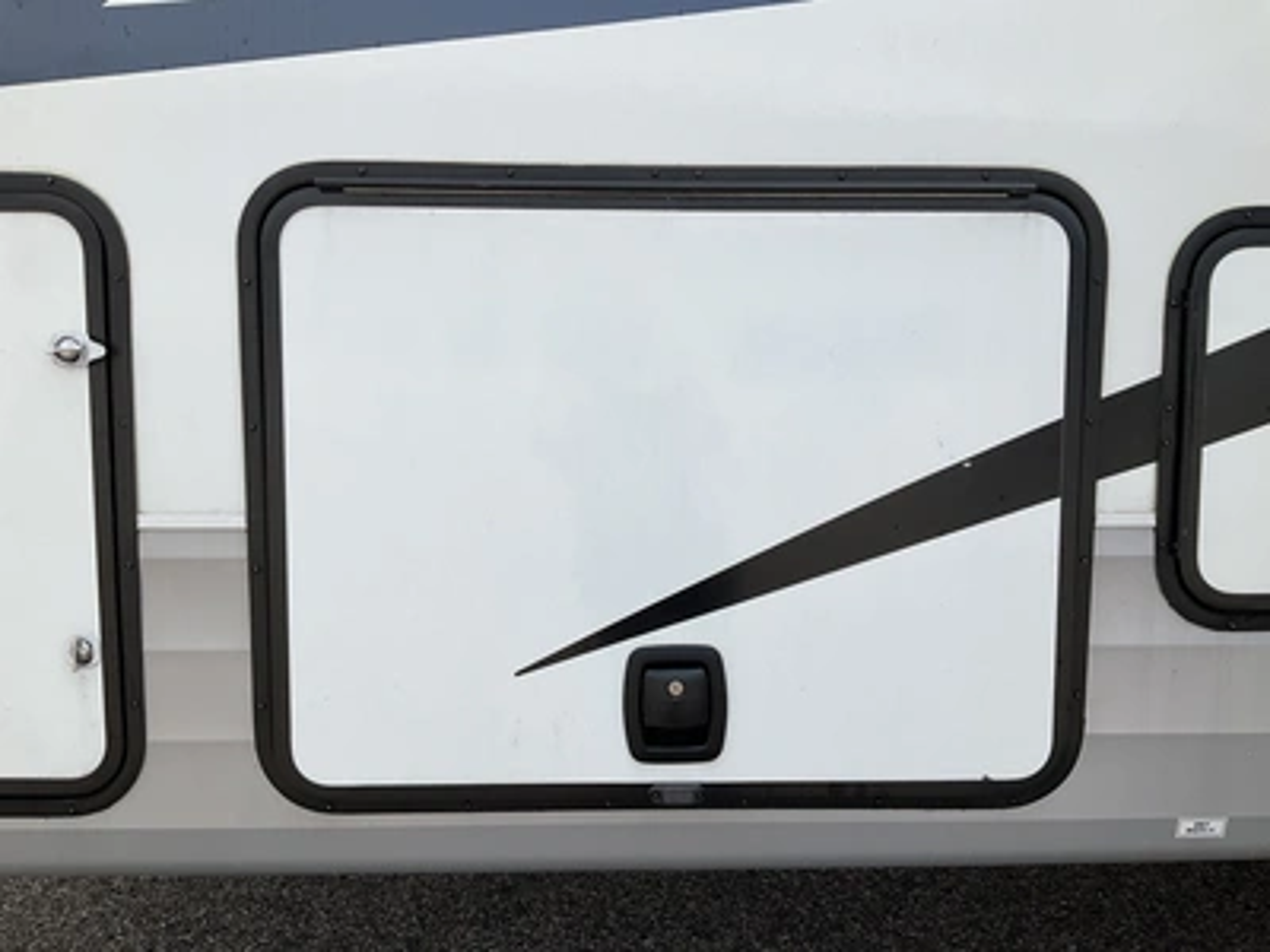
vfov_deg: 48.2
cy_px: 476
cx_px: 635
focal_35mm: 29
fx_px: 1064
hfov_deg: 61.7
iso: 25
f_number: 1.8
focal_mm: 3
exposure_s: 1/1848
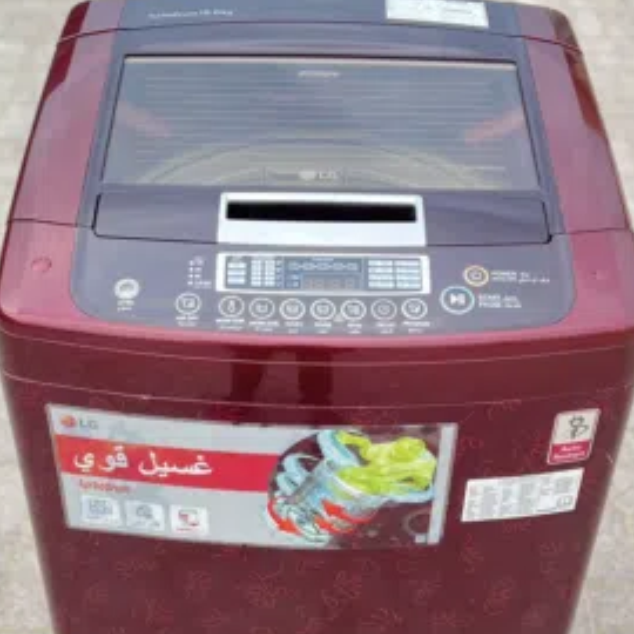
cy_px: 402
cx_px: 329
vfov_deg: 47.9
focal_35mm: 34
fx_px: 705
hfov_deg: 48.4
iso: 50
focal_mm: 5.7
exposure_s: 1/466
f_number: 1.5
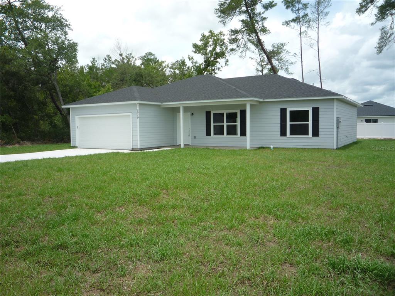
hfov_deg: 60.0
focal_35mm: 30
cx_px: 198
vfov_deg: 46.8
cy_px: 148
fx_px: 342
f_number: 5
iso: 100
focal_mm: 5.2
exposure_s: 1/400
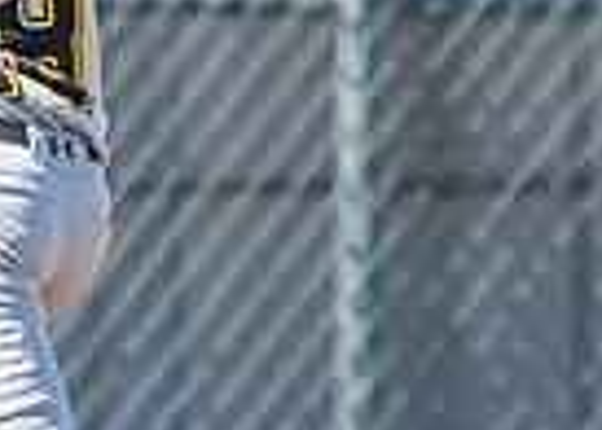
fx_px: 36555
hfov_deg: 0.9
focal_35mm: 2137
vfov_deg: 0.7
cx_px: -64
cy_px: -3
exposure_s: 1/4000
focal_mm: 352
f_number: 5.6
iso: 800
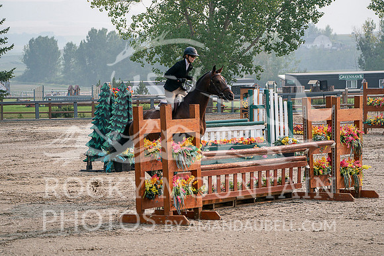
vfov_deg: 8.6
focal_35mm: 160
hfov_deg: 12.8
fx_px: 1707
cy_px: 128
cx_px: 192
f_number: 5.6
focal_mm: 160
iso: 500
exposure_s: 1/1000
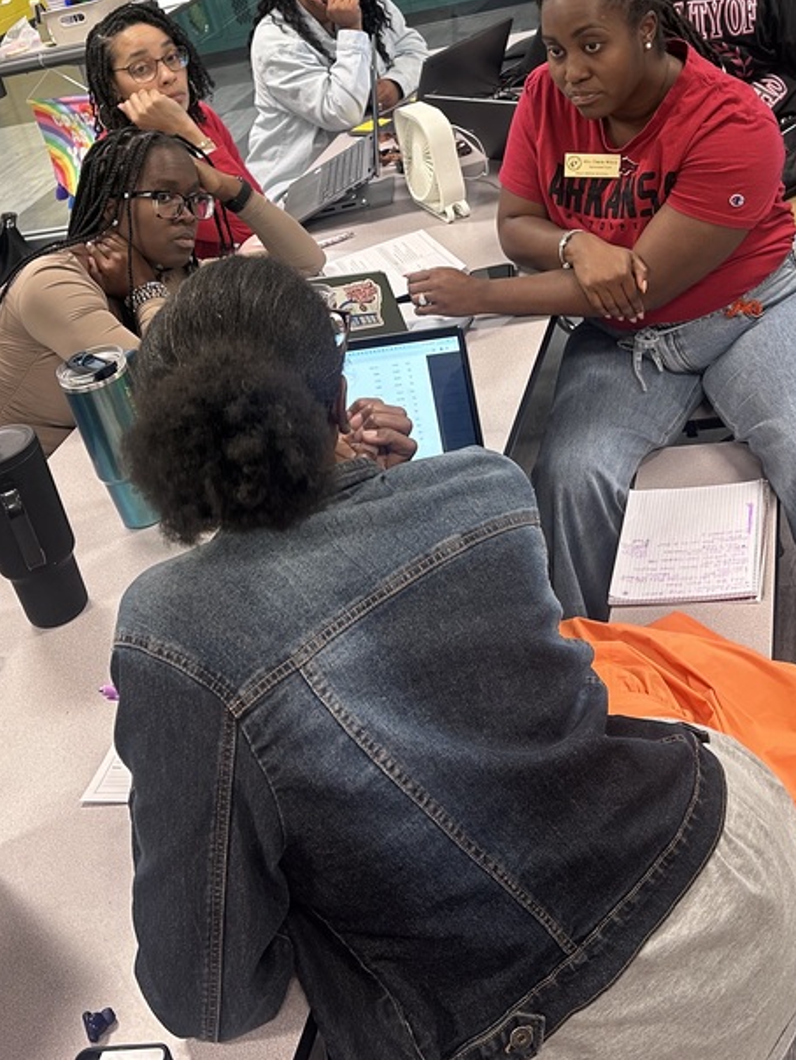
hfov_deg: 32.9
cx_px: 363
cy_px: 266
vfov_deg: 41.7
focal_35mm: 44
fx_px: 1349
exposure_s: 1/60
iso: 100
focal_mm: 5.7
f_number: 1.5
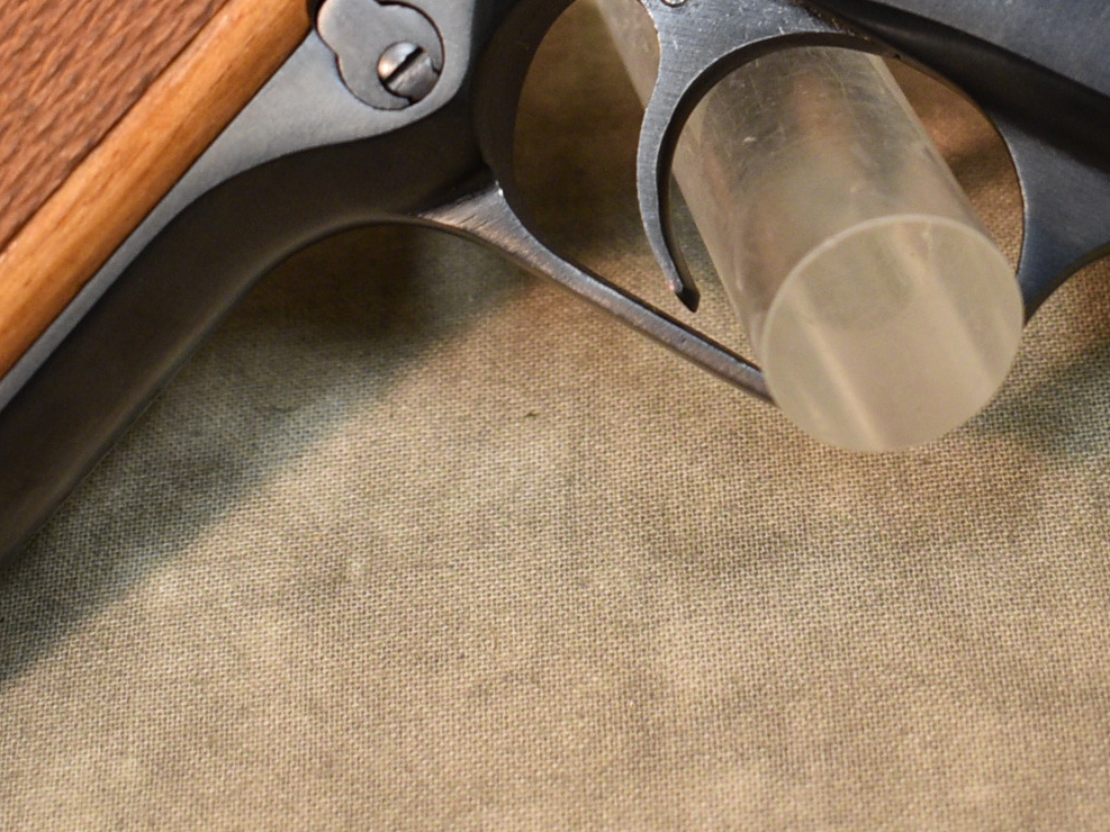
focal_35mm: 105
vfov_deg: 13.8
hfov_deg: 18.6
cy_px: -46
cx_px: 788
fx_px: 3367
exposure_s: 1/60
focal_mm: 24
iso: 900
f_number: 4
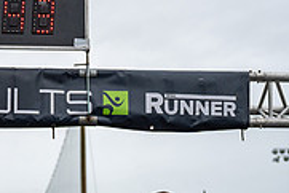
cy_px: 296
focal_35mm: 122
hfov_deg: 16.4
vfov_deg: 10.8
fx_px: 980
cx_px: 0
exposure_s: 1/1250
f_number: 2.8
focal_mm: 38
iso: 125
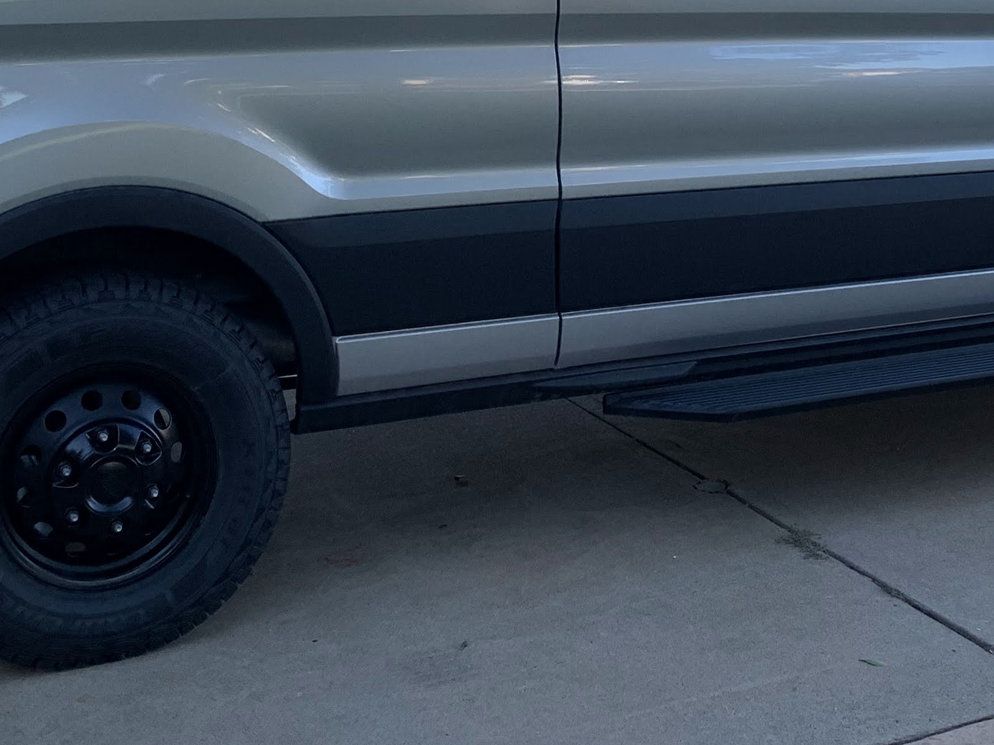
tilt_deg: -3.0
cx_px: 585
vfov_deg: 21.1
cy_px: -82
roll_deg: +1.5
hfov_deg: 29.3
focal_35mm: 66
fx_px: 1895
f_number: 1.8
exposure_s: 1/374
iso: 25
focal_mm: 4.25
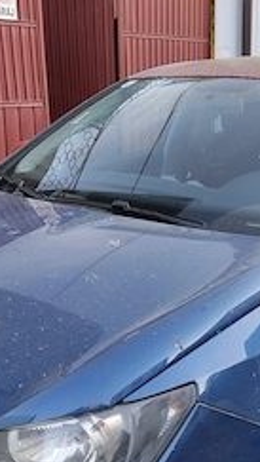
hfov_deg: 22.8
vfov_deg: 39.5
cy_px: 300
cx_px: 199
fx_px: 636
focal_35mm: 52
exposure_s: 1/100
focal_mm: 4.22
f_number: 1.8
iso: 64
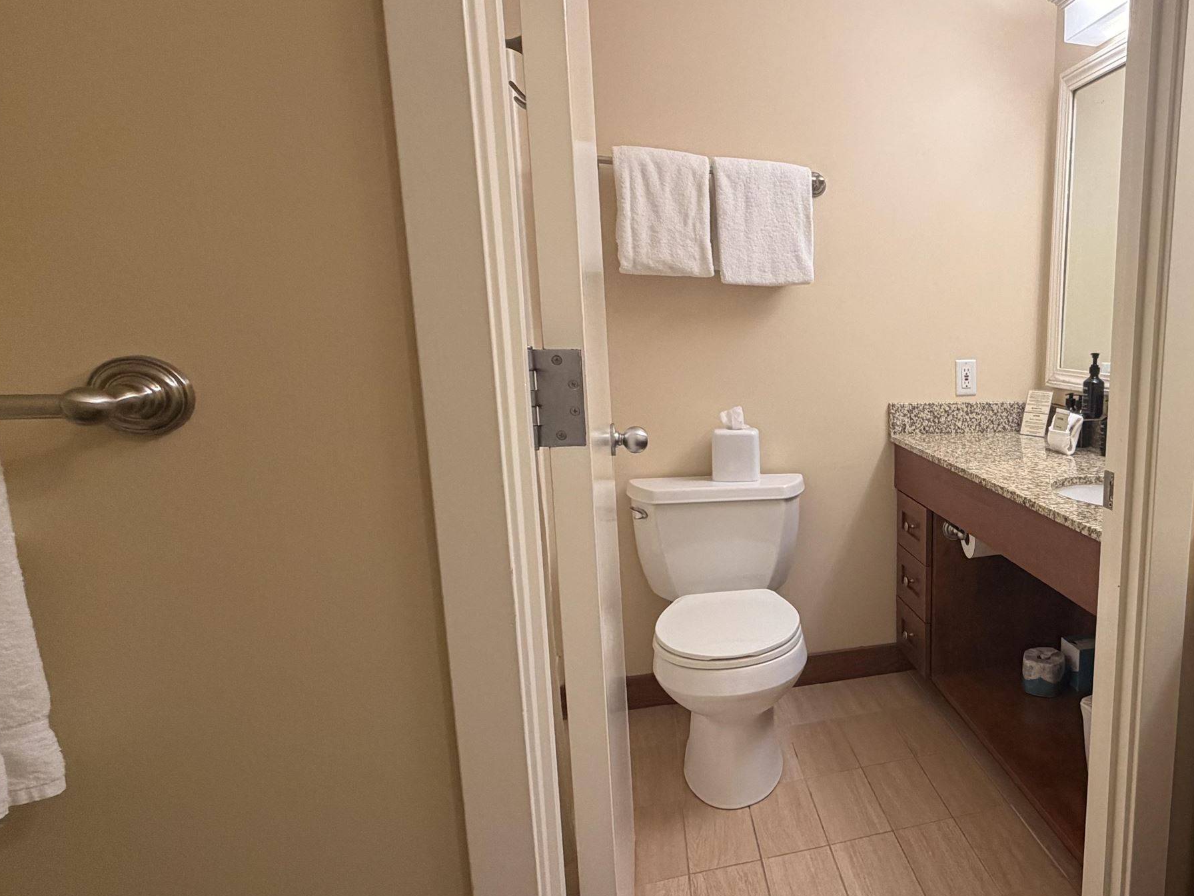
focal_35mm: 24
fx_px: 828
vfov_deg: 56.8
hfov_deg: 63.8
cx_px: 993
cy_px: 478
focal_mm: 2.22
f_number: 2.2
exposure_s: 1/120
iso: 250
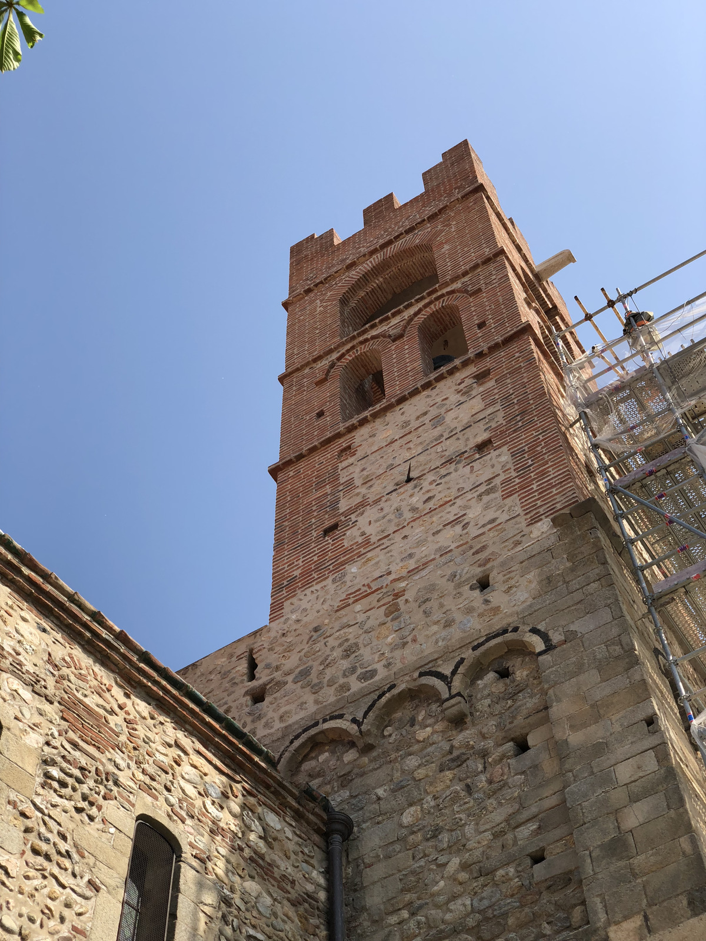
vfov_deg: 36.8
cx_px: 353
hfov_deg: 28.0
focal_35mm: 52
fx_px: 1414
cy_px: 470
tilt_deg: +59.9
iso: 16
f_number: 2.4
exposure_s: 1/727
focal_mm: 6
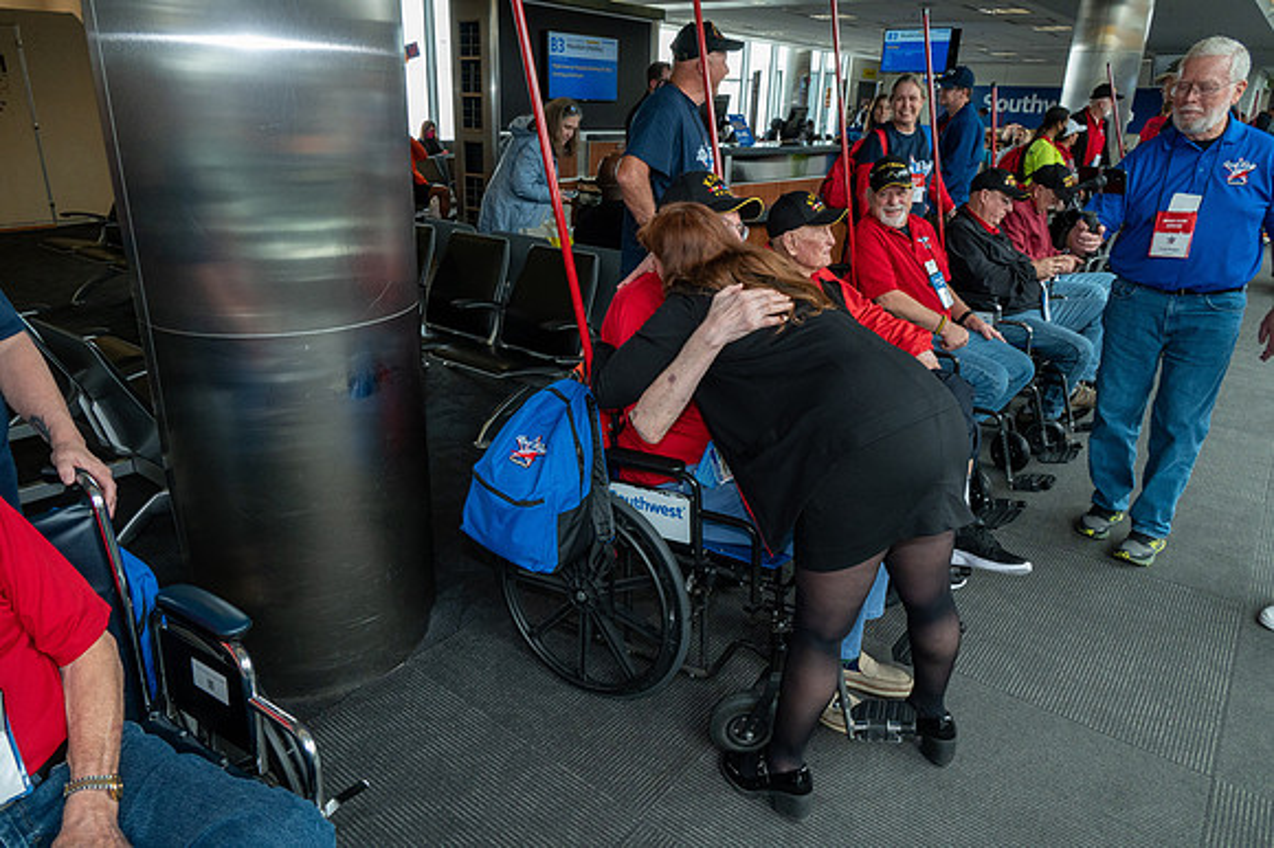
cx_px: 637
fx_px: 849
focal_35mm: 24
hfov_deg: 73.8
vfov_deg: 53.1
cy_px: 424
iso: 2800
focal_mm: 24
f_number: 11
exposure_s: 1/80
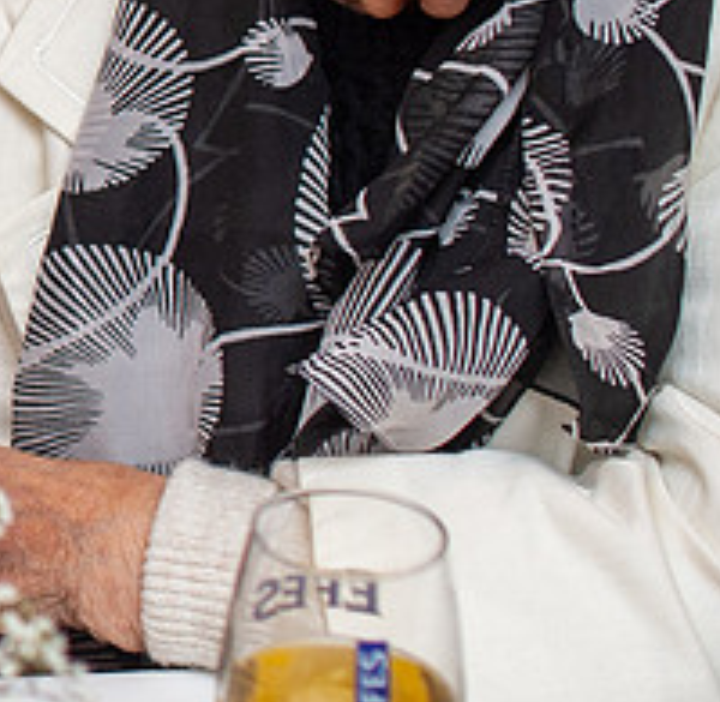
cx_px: -928
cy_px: -191
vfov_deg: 9.2
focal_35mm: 185
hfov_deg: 8.8
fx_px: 4299
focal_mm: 35
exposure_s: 1/100
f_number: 2.5
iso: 200
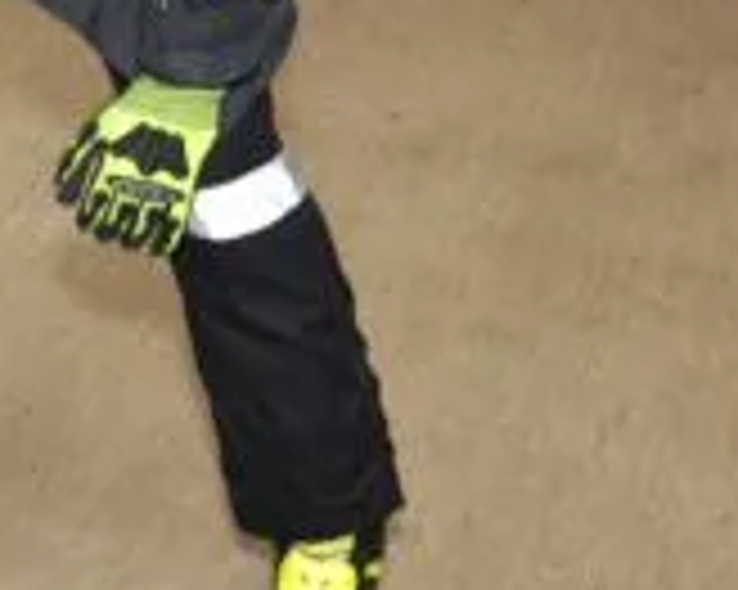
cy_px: 417
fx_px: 2551
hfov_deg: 14.8
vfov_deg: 13.2
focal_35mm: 117
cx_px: -486
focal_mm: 21
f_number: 4
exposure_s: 1/60
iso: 200
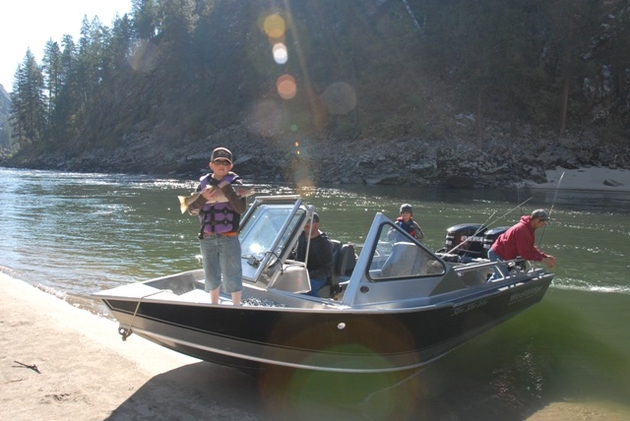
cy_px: 210
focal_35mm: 27
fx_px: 473
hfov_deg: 67.3
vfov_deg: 48.0
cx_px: 315
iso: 320
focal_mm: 18
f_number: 8
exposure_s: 1/250
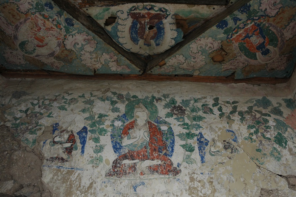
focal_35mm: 51
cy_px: 98
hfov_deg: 38.9
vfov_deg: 26.4
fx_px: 419
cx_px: 148
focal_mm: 34
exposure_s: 1/125
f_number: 4.2
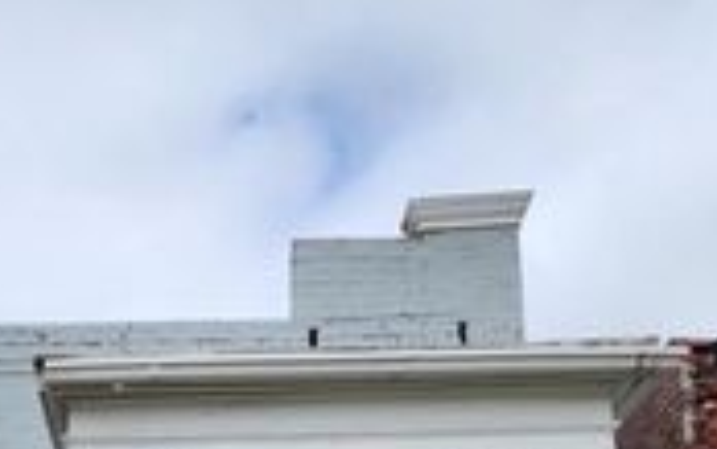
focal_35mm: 70
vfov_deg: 16.7
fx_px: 1369
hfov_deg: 28.5
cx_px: 107
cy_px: 694
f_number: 1.8
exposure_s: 1/992
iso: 12
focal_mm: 6.4
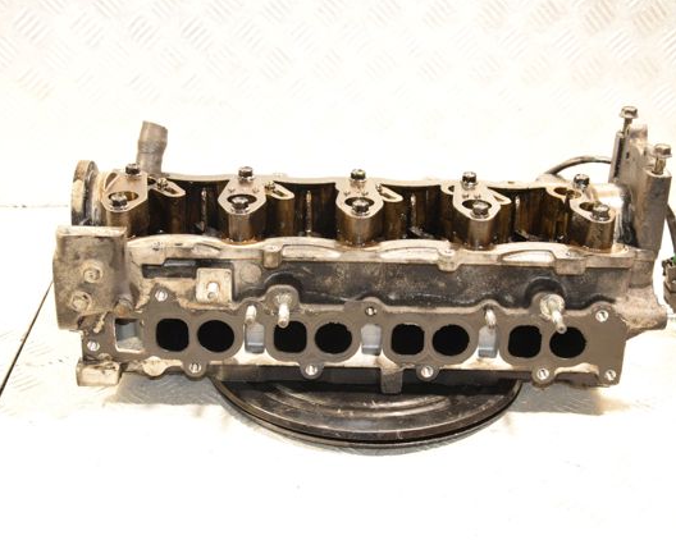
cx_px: 344
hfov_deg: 32.5
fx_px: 1160
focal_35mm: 58
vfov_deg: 26.2
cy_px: 269
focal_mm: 34
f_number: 5.6
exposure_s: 1/60
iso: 1600
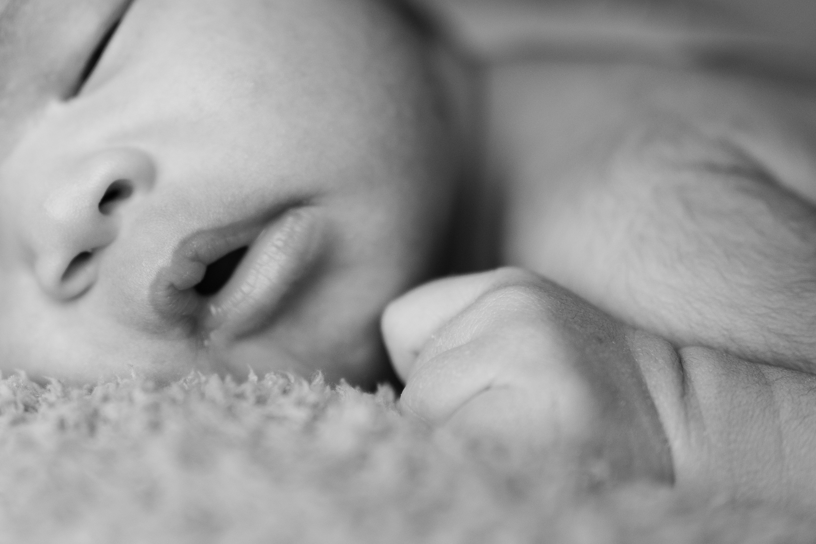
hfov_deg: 19.0
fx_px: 2425
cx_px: 210
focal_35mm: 107
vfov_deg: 12.6
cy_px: 3
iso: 500
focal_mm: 50
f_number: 1.8
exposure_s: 1/200
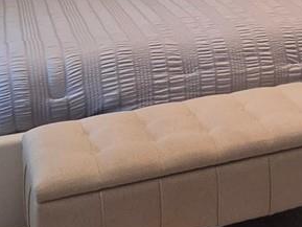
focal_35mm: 72
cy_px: -110
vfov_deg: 18.3
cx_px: 249
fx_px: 628
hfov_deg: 26.4
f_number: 1.9
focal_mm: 2.2
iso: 250
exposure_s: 1/60
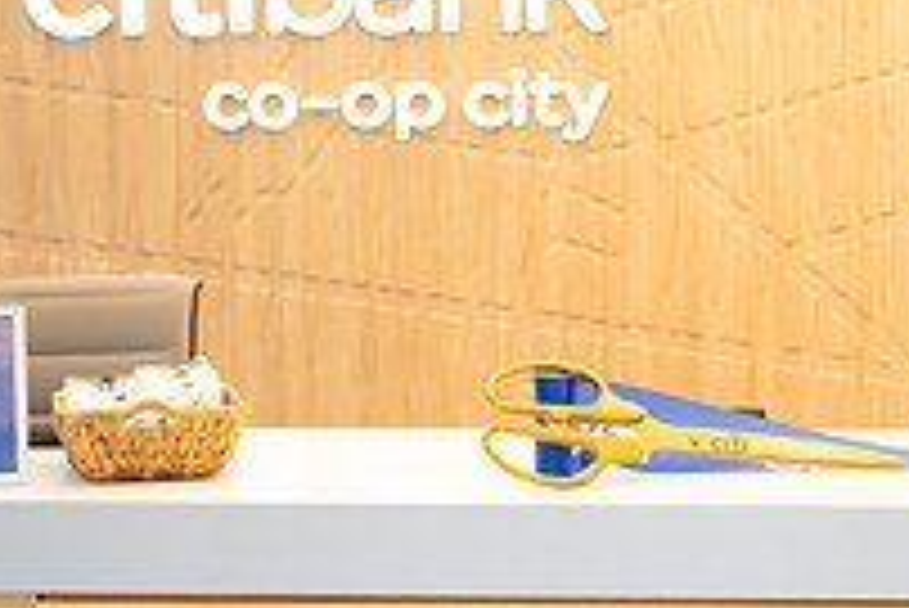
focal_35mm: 113
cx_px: 985
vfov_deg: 12.1
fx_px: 2855
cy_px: 301
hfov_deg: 17.5
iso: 400
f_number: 3.2
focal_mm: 39
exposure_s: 1/160
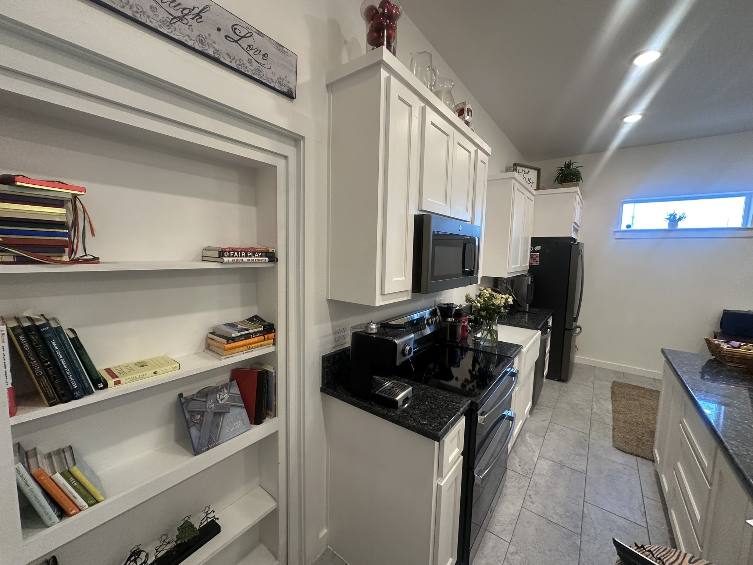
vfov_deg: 85.7
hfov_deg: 102.1
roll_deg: -1.0
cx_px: 376
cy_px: 282
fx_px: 305
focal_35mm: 14
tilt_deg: -6.2
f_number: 2.2
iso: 250
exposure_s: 1/120
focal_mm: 2.22
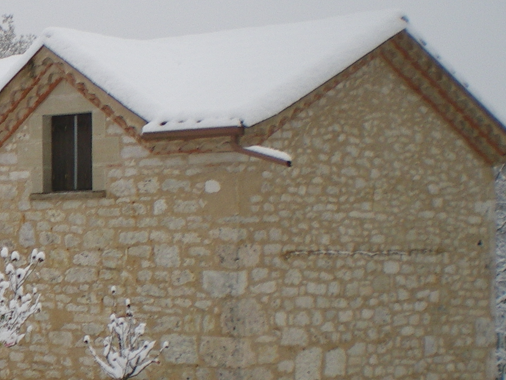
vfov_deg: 14.6
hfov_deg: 18.8
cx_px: -26
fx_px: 1477
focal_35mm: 101
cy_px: 249
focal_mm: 6.3
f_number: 4.6
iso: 64
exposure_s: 1/160
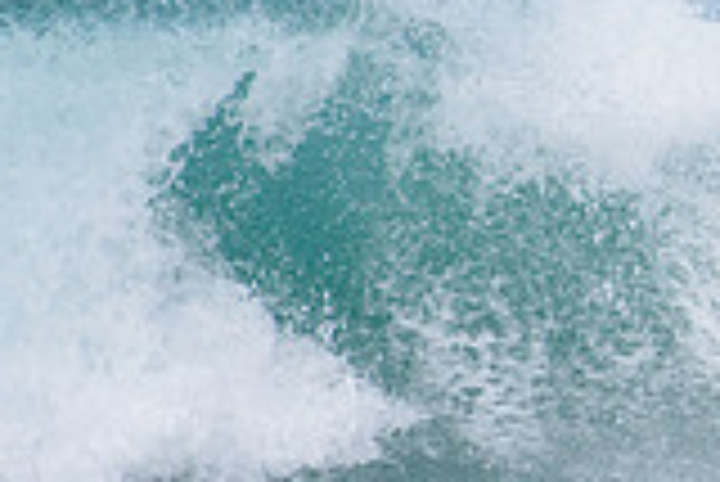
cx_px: 1215
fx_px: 36252
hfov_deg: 1.1
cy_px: 209
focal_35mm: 1811
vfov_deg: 0.8
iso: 250
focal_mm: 500
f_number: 5.6
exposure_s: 1/2000
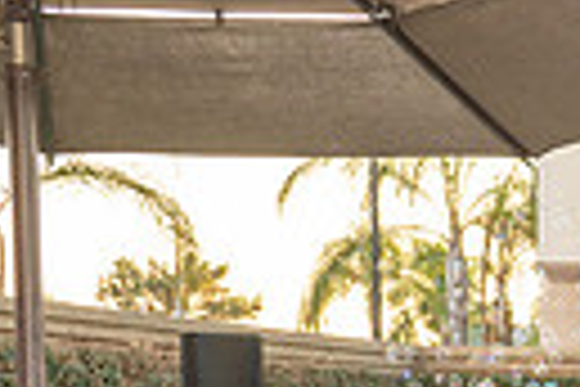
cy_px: 641
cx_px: 1218
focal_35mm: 115
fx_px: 1853
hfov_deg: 14.3
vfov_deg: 11.3
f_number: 5.6
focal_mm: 24
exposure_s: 1/200
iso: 500
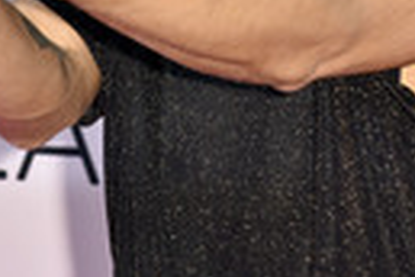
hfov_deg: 4.9
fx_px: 4818
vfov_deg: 3.3
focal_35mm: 418
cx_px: 243
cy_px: -200
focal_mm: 120
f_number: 6.3
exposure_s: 1/200
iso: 640
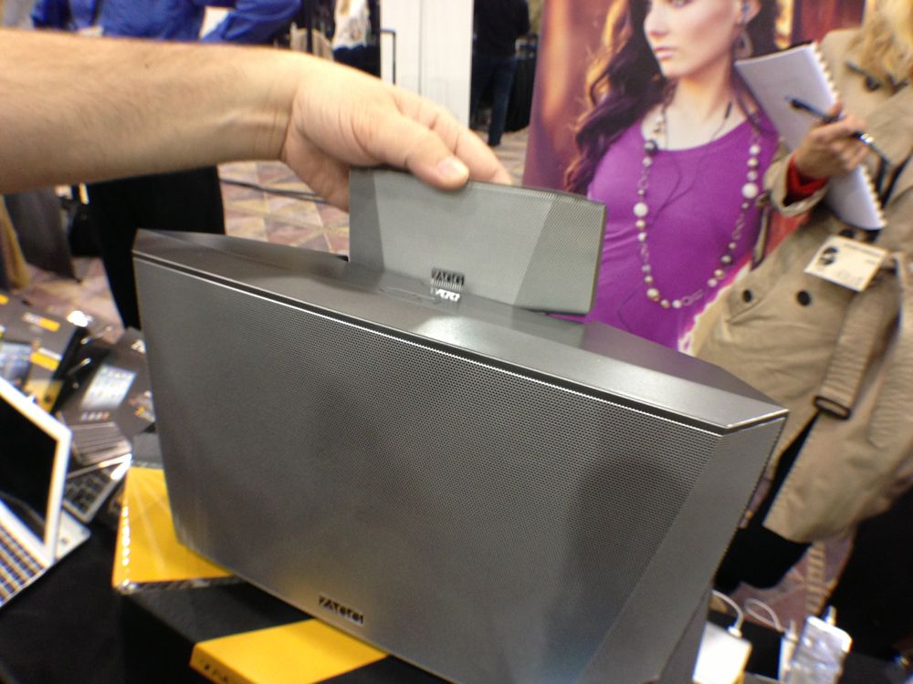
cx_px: 456
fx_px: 870
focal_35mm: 33
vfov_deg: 42.9
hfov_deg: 55.4
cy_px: 342
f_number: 2.4
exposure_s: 1/20
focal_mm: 4.13
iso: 160
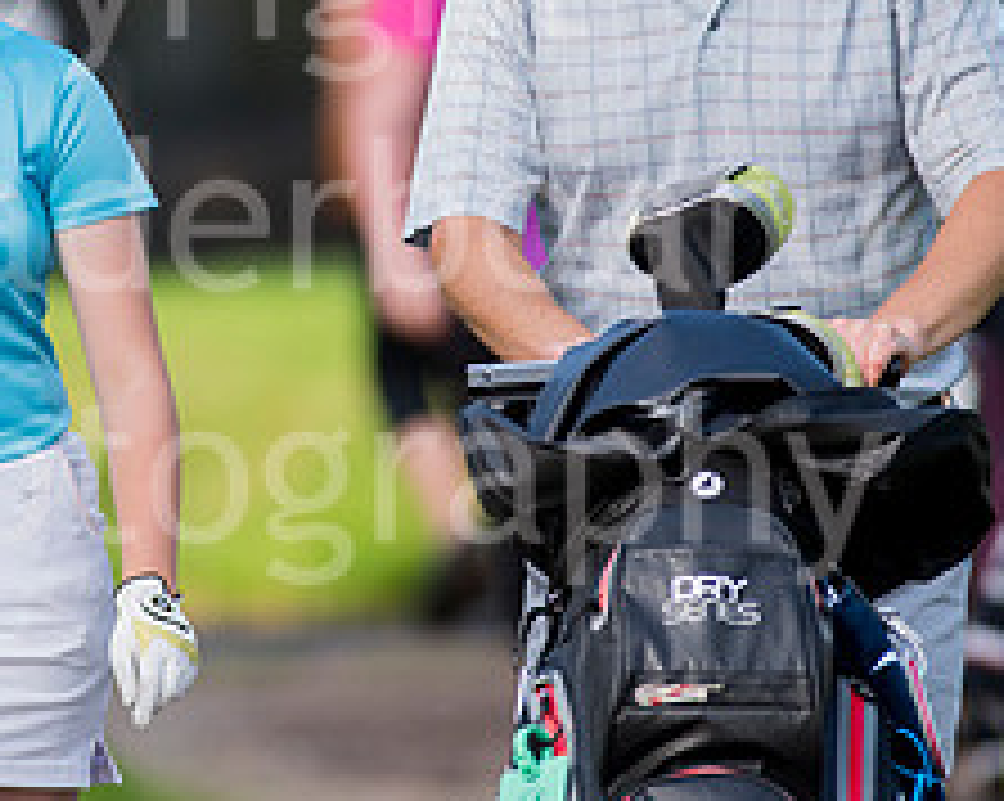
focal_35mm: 734
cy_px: 259
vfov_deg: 2.1
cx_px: 311
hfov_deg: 2.6
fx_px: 21791
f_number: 4.5
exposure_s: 1/2500
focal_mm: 300
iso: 800
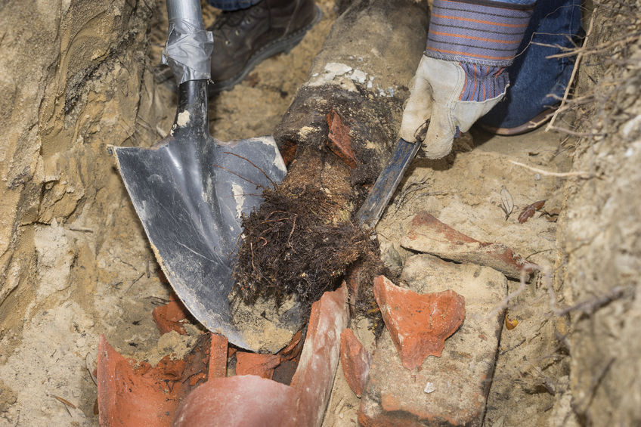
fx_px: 979
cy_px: 214
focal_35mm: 55
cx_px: 320
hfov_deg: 36.3
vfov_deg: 24.6
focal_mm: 55
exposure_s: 1/60
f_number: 6.3
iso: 250
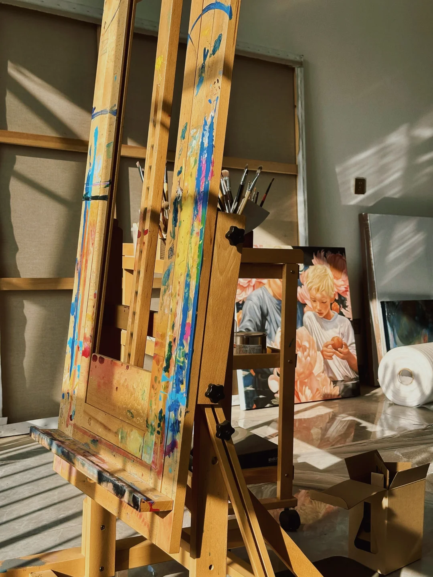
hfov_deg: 30.3
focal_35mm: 48
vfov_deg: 39.7
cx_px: 216
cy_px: 288
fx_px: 801
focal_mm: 6.86
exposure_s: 1/1242
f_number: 1.78
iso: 64
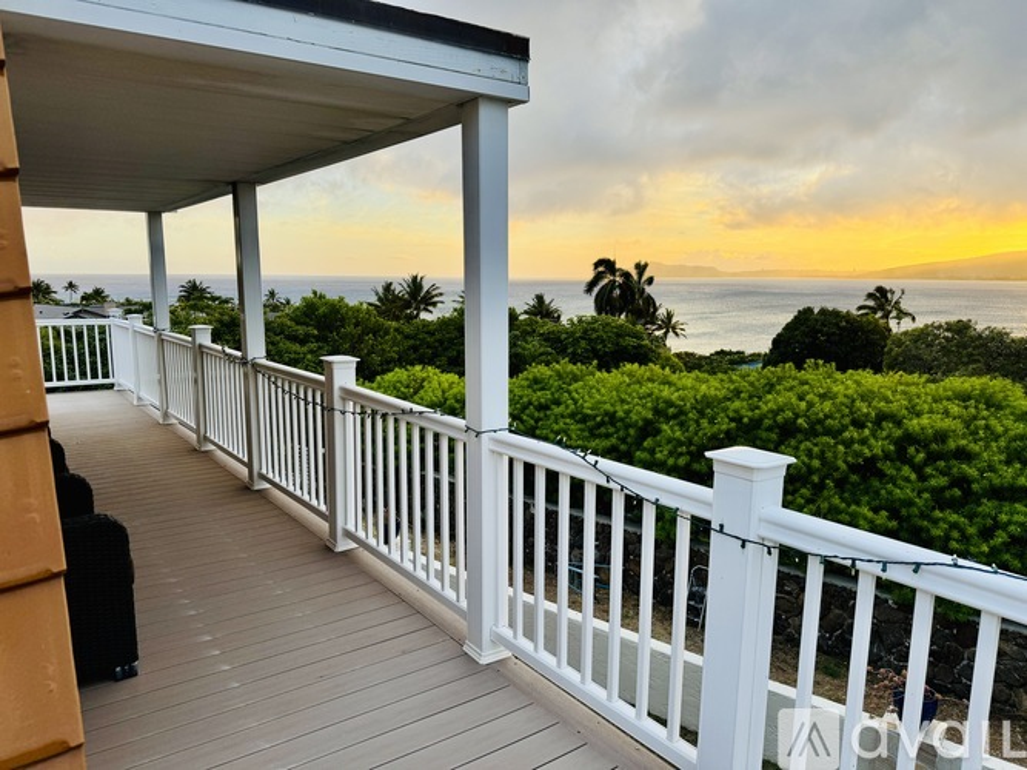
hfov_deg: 71.6
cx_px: 514
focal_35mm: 24
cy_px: 385
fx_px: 712
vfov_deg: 56.8
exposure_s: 1/700
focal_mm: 6.76
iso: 80
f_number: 1.78
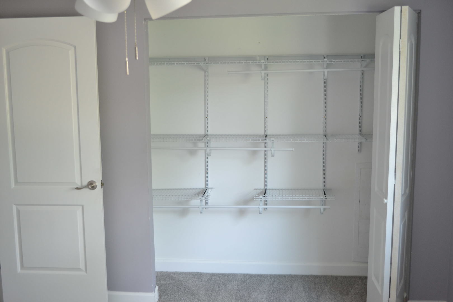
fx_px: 491
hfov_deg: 49.6
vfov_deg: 34.2
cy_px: 151
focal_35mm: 39
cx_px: 226
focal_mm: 26
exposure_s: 1/15
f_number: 4.2
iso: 560
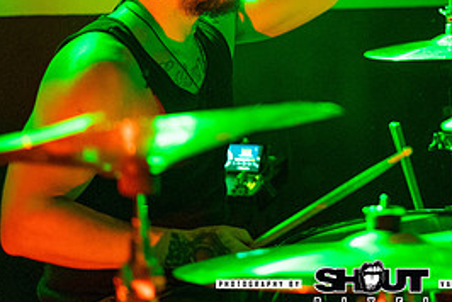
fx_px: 1370
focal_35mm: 109
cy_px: 9
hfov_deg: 18.5
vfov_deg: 12.5
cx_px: 376
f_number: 1.8
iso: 4000
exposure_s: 1/200
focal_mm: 50
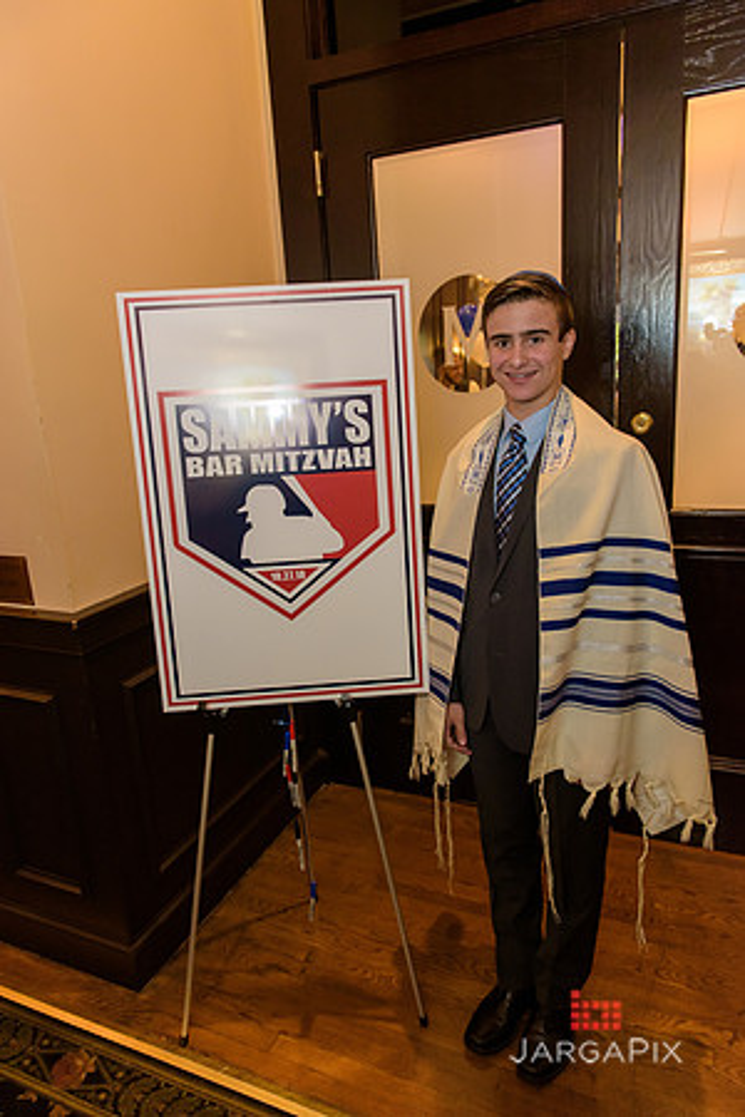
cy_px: 558
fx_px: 745
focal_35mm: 24
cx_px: 372
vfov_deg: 73.7
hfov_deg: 53.1
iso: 1250
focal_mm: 24
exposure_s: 1/125
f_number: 3.2
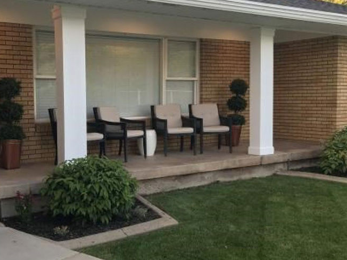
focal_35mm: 44
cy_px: 126
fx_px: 441
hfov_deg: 42.2
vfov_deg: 32.9
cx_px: 109
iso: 20
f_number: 1.8
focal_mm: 3.99
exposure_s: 1/40
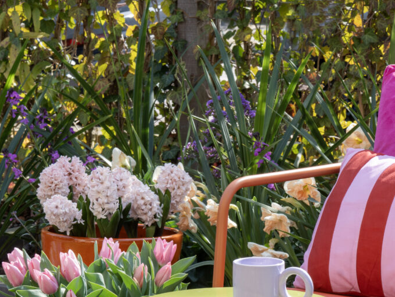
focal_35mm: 181
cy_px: 292
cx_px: 198
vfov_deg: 8.2
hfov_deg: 10.9
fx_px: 2063
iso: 200
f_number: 14
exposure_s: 1/30
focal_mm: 83
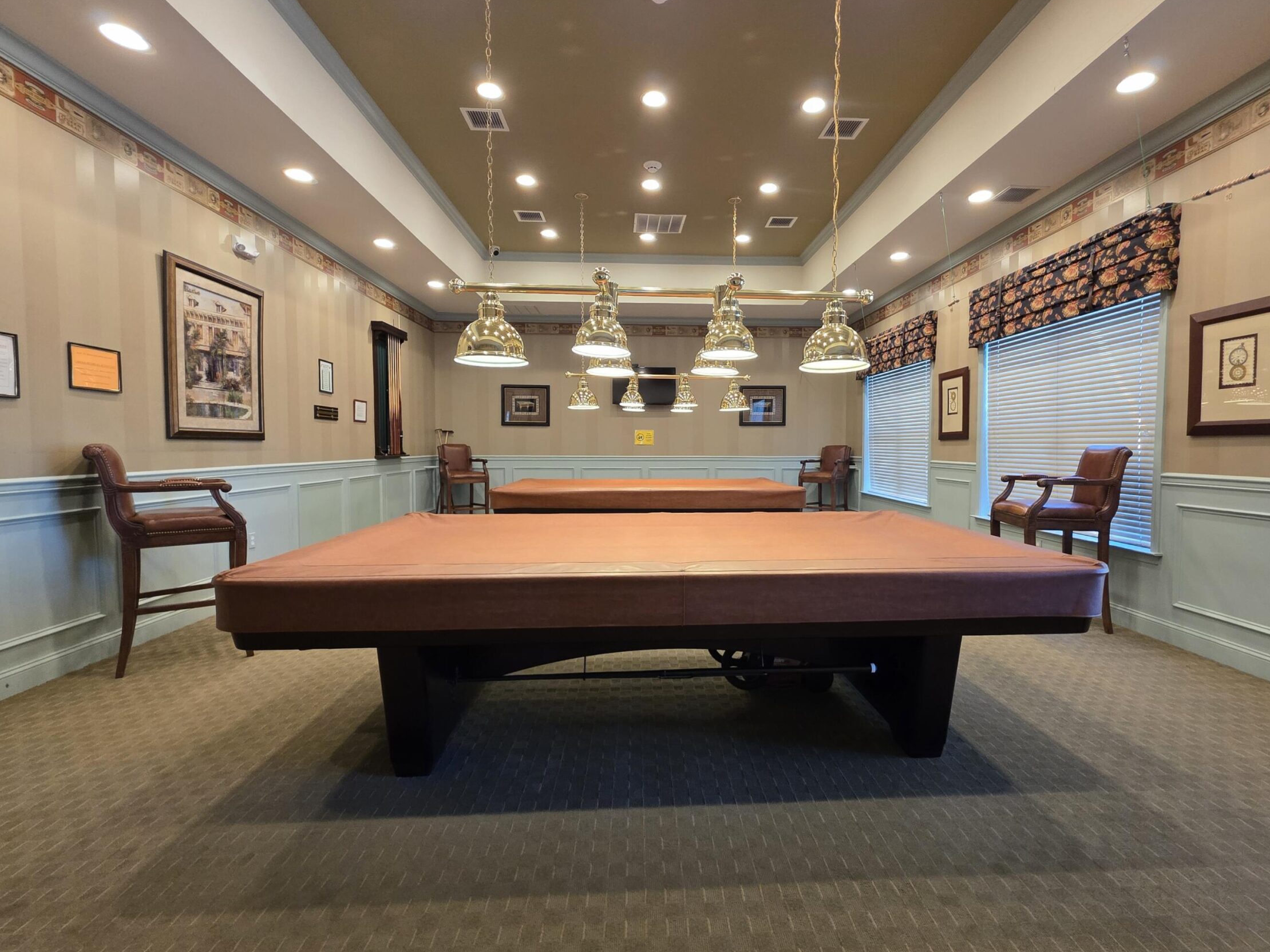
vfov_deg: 81.7
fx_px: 550
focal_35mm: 15
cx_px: 668
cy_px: 479
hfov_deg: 98.1
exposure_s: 1/120
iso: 320
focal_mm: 2.2
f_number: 1.9
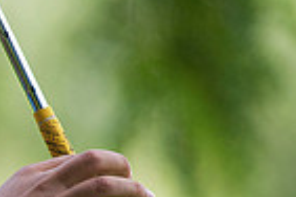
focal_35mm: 1238
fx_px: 10178
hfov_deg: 1.7
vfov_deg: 1.1
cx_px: -309
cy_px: 262
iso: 320
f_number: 3.2
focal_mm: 300
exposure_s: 1/1000
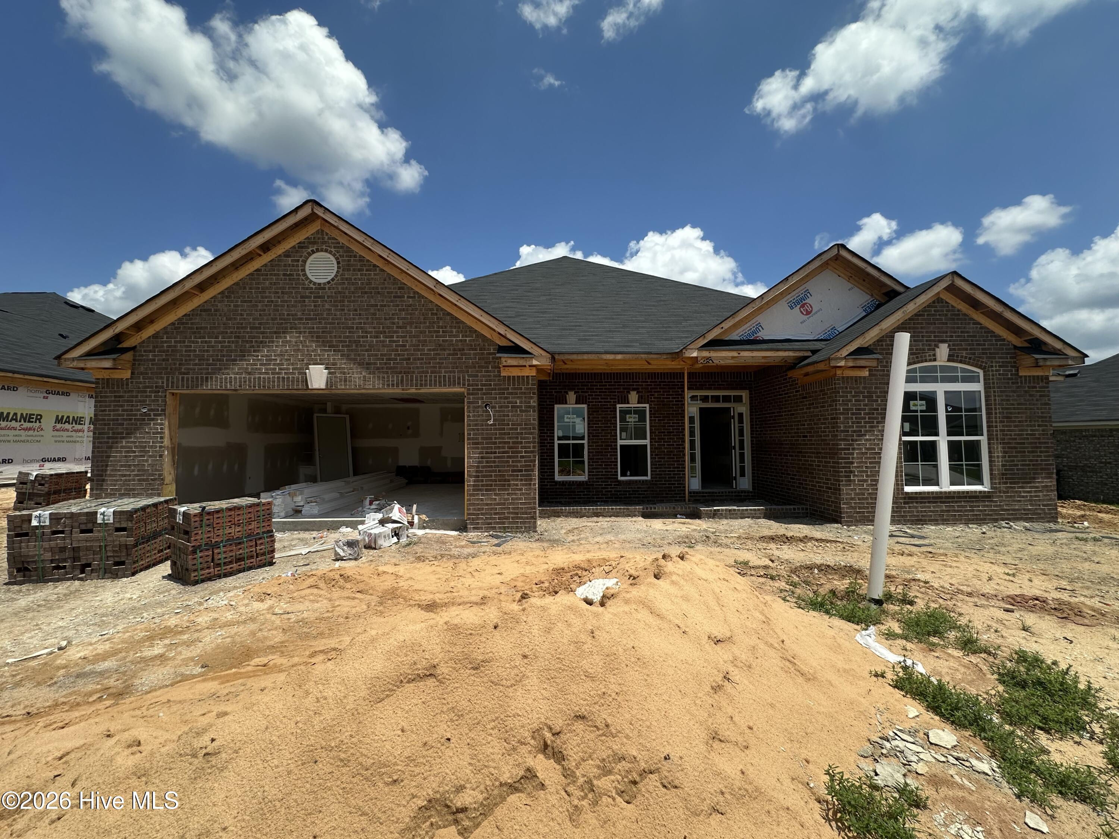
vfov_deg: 85.7
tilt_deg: +4.3
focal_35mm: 14
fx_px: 453
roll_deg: +0.1
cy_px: 420
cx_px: 560
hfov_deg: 102.1
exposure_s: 1/2132
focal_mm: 2.22
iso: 50
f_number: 2.2
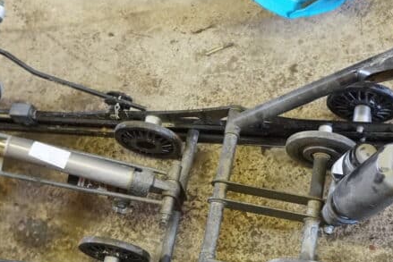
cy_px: 144
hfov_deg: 31.9
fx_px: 688
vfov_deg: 21.6
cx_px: 184
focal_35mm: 63
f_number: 4
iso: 3200
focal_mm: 18
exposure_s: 1/60
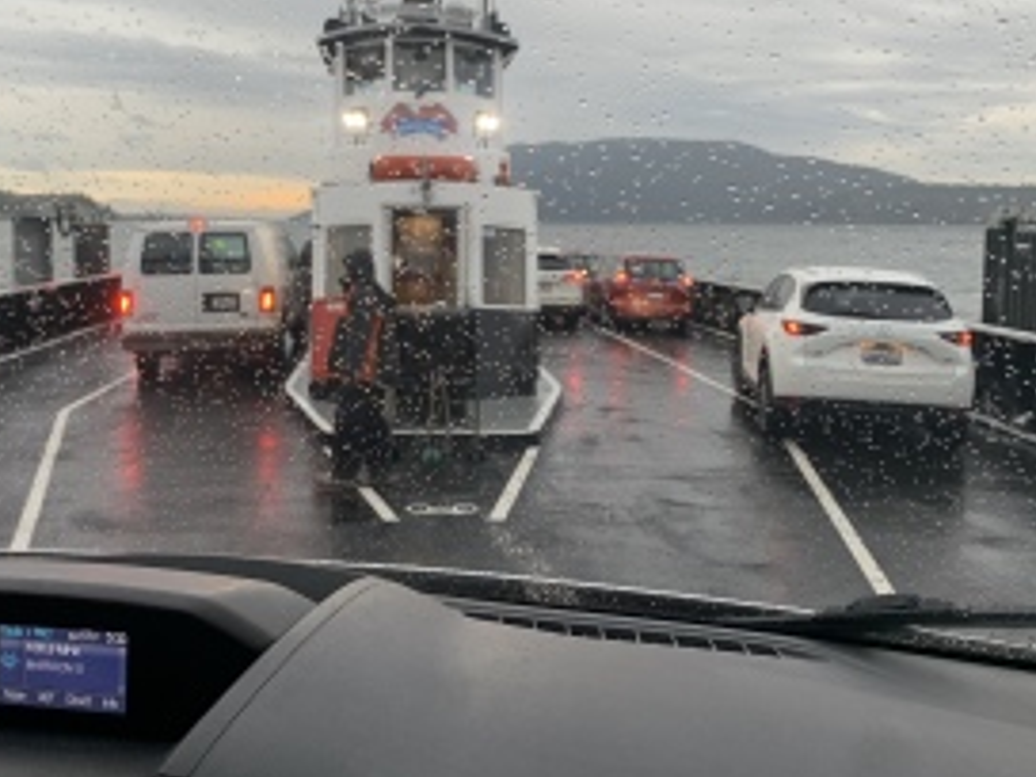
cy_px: 289
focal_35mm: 35
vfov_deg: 40.4
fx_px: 1047
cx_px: 461
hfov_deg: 52.5
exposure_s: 1/60
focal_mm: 4.25
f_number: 1.8
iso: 64
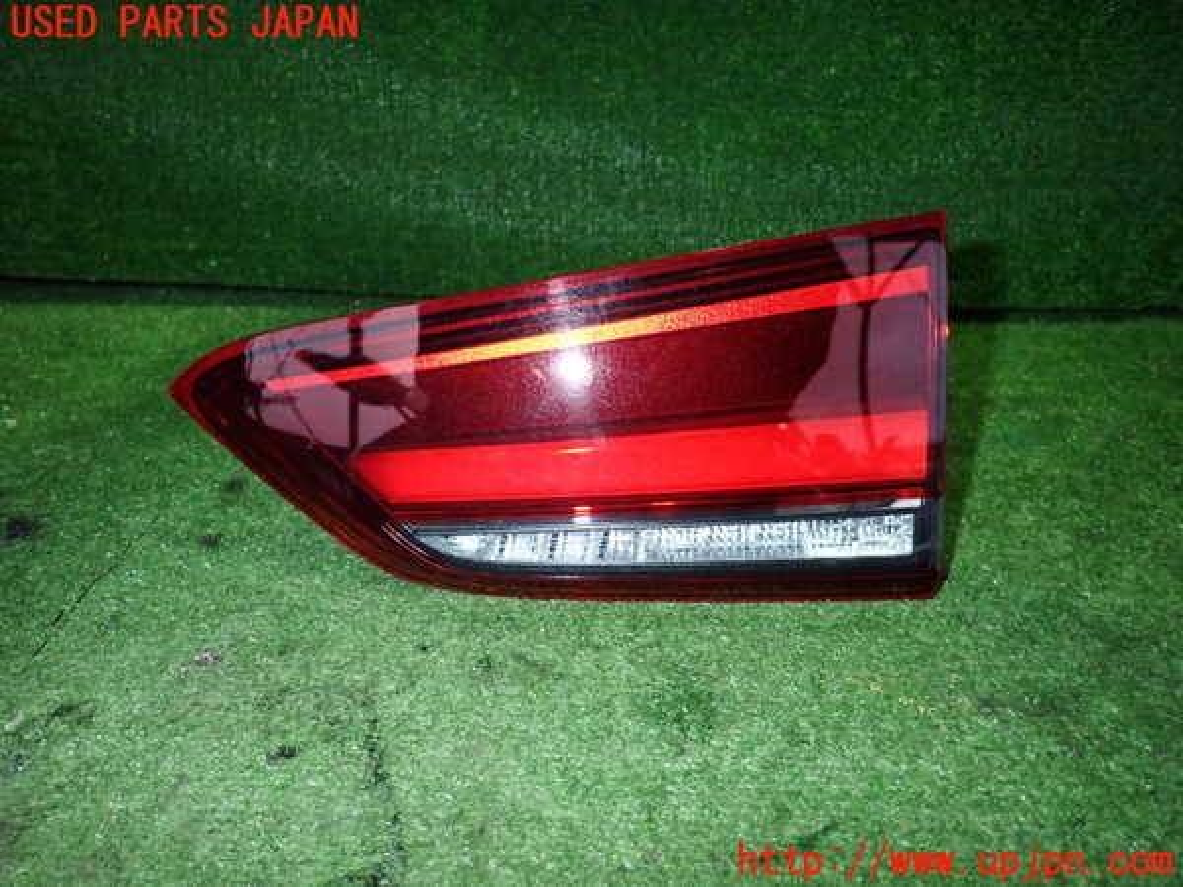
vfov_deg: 54.9
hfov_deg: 69.4
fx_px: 854
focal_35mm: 25
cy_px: 444
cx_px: 592
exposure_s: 1/30
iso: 800
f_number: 5.6
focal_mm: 4.5
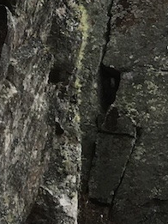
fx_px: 1151
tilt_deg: +31.7
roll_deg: -0.1
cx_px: 453
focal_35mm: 178
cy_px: -149
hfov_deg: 7.6
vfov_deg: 10.6
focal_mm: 4.15
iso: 25
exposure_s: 1/153
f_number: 2.2
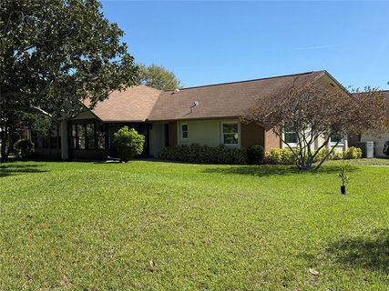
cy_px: 146
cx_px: 194
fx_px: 539
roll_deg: +0.4
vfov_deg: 30.3
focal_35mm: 48
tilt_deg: -1.6
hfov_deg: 39.7
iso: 64
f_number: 1.78
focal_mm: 6.76
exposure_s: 1/4329
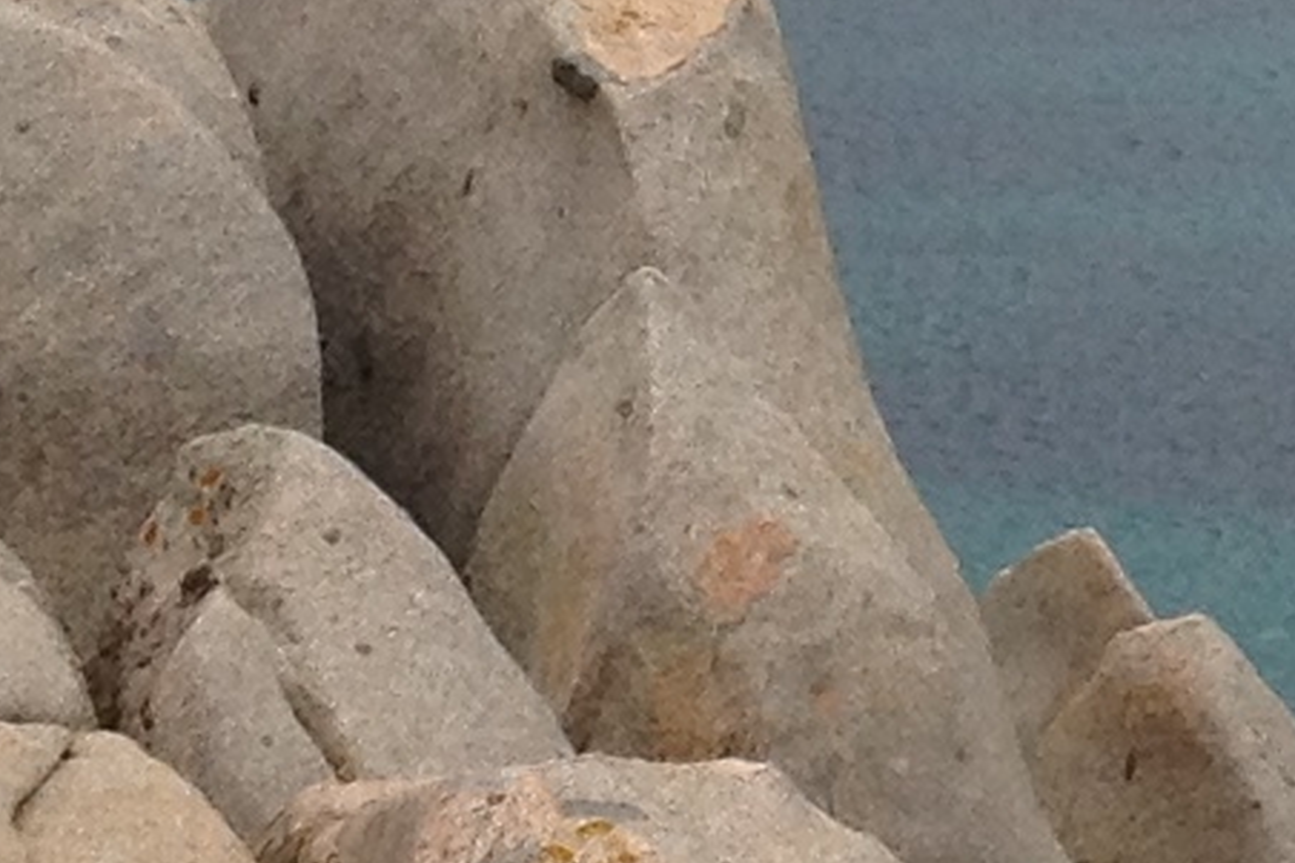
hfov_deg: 7.7
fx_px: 9457
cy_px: -591
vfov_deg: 5.2
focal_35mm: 263
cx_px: 1696
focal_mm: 4.28
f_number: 2.4
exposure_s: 1/849
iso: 64
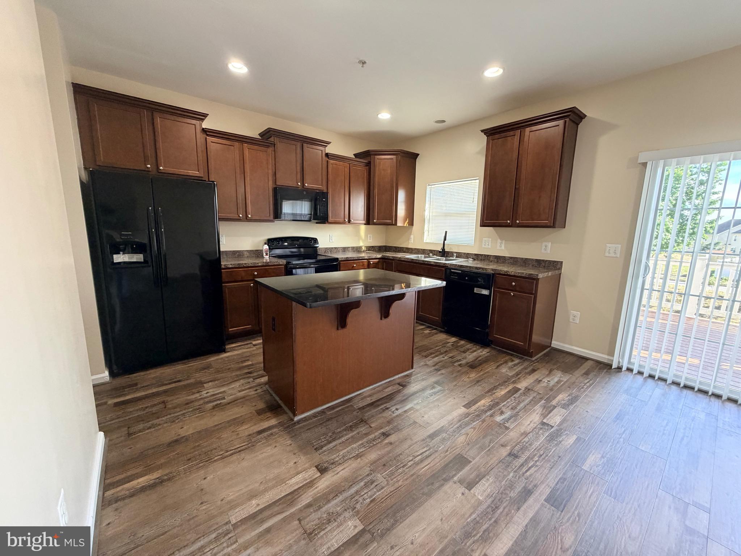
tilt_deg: -9.3
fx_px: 300
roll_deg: -1.7
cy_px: 278
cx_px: 370
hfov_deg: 102.1
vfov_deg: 85.7
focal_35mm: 14
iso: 200
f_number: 2.2
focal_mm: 2.22
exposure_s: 1/60
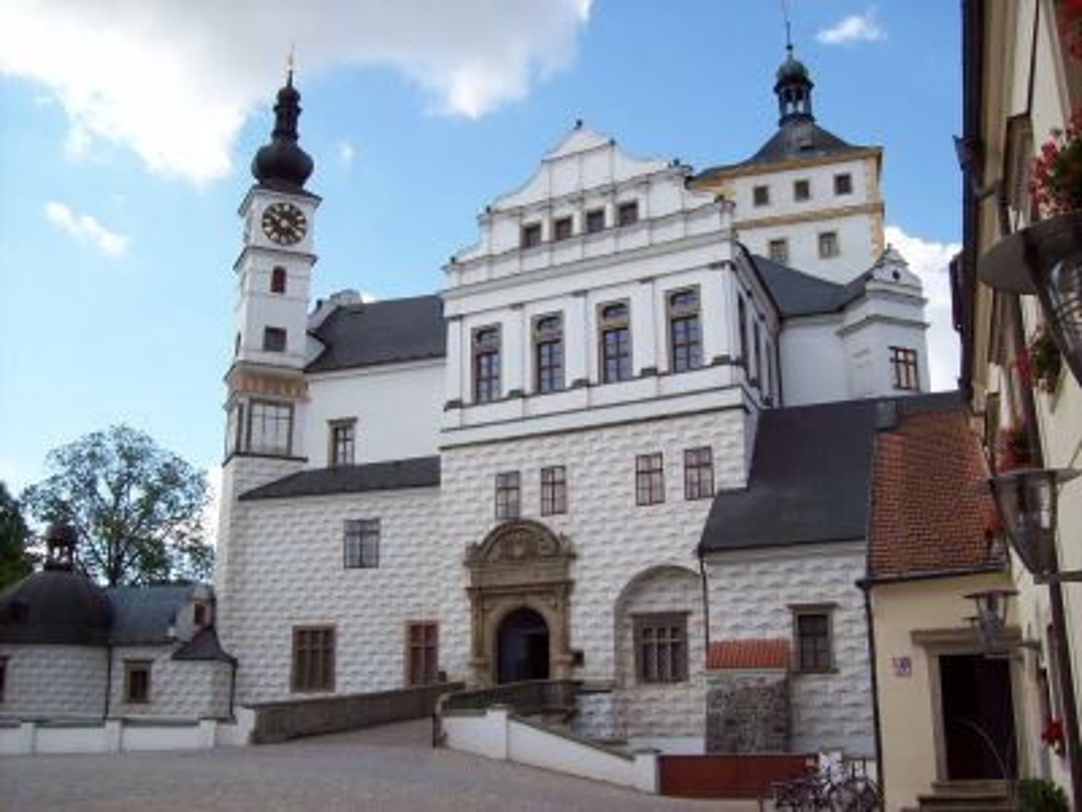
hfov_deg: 51.4
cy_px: 406
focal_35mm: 36
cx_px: 541
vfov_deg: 39.7
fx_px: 1125
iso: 80
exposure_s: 1/279
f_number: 4.8
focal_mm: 6
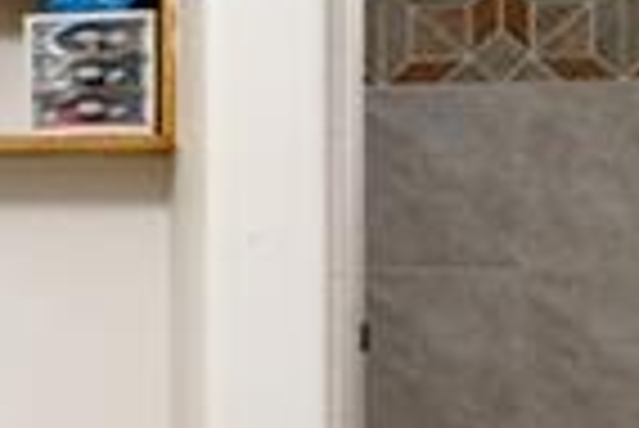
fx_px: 2043
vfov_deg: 11.9
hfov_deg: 14.8
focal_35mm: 115
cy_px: 248
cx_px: -616
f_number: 8
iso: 100
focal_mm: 16
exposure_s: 1/4
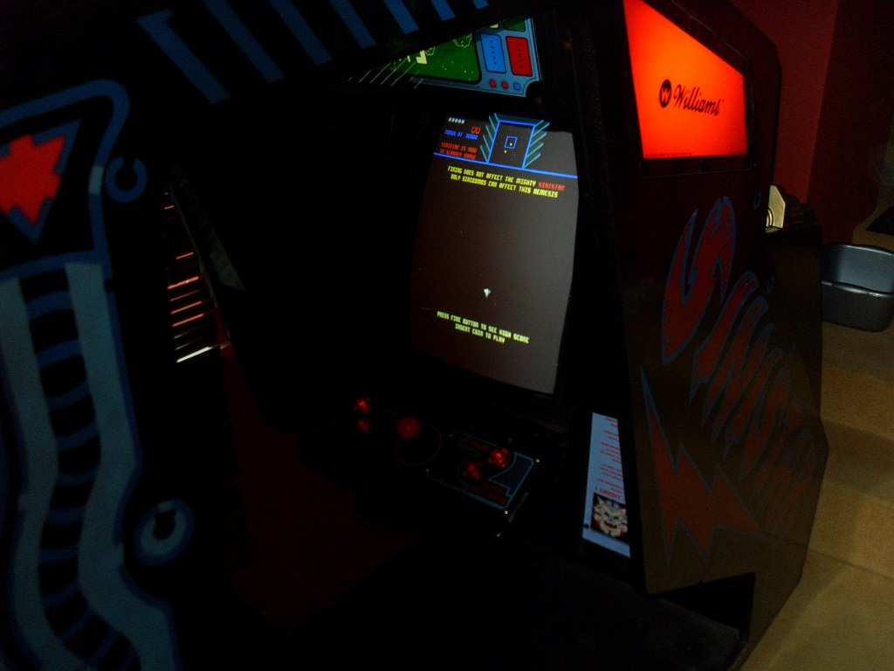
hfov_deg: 54.0
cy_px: 336
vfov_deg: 41.8
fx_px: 878
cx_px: 447
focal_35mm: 34
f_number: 2.8
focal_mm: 6.3
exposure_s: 1/45
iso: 400
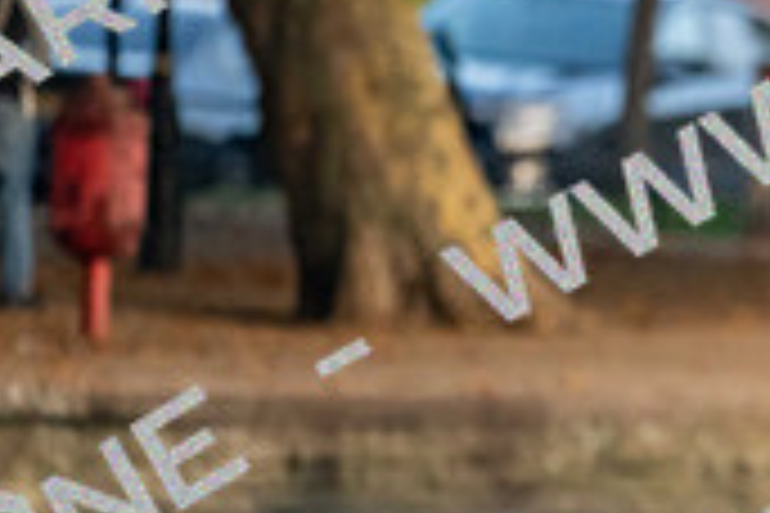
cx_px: 1000
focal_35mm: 1356
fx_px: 29001
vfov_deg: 1.0
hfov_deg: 1.5
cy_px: 335
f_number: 4.5
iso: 3200
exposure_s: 1/2500
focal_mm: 400
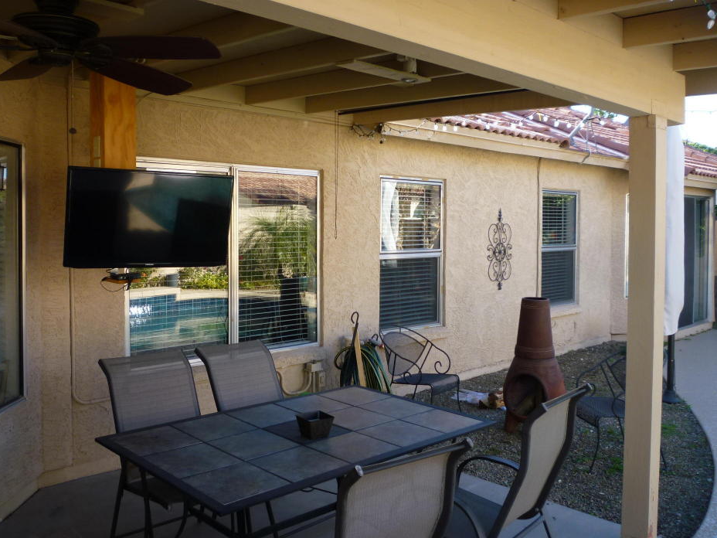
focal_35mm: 32
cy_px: 247
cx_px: 342
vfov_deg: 44.1
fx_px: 663
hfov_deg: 56.8
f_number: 3.3
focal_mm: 5.2
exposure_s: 1/125
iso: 80
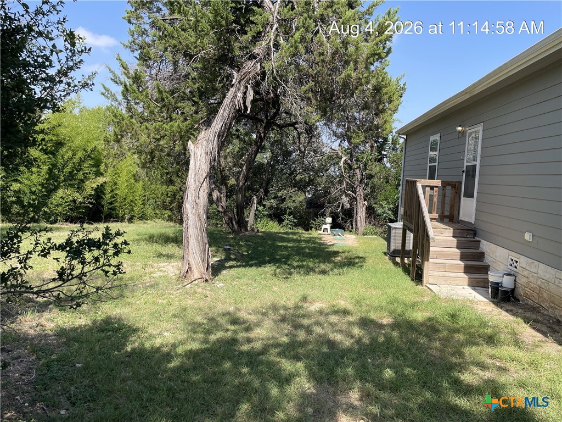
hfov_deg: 67.3
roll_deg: -2.8
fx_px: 422
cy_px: 211
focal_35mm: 26
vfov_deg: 53.1
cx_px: 281
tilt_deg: -4.1
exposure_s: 1/1490
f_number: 1.6
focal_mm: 4.2
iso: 32
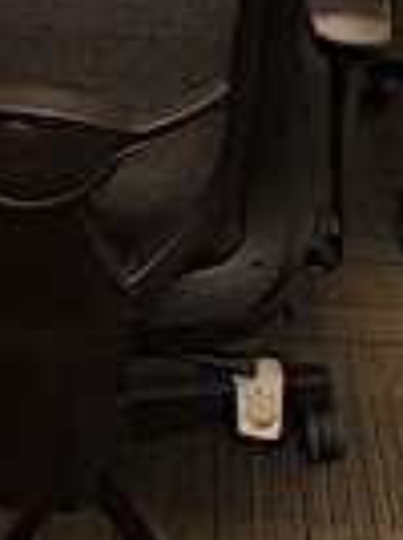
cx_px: 117
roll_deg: +0.7
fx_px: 1043
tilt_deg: -10.1
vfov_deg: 22.0
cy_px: -347
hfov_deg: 21.7
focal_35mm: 67
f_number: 2.2
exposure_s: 1/120
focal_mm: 2.22
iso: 160
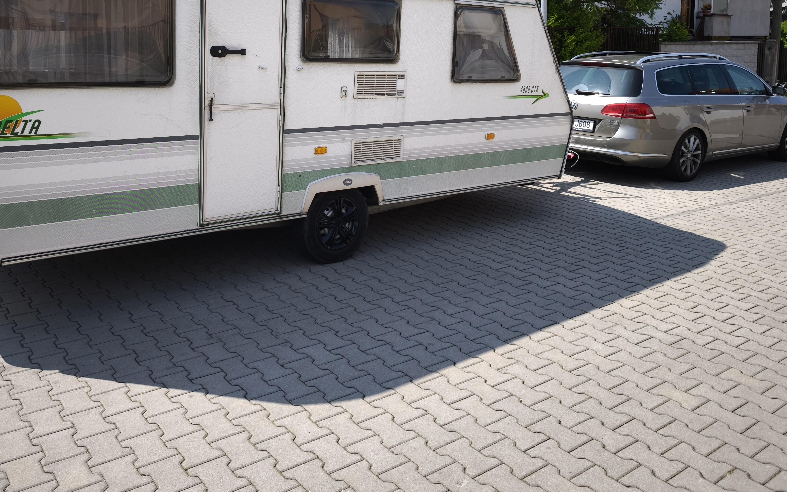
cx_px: 333
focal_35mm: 31
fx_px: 665
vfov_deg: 39.6
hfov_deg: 60.9
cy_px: 126
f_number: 1.6
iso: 50
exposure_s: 1/986
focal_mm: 6.57
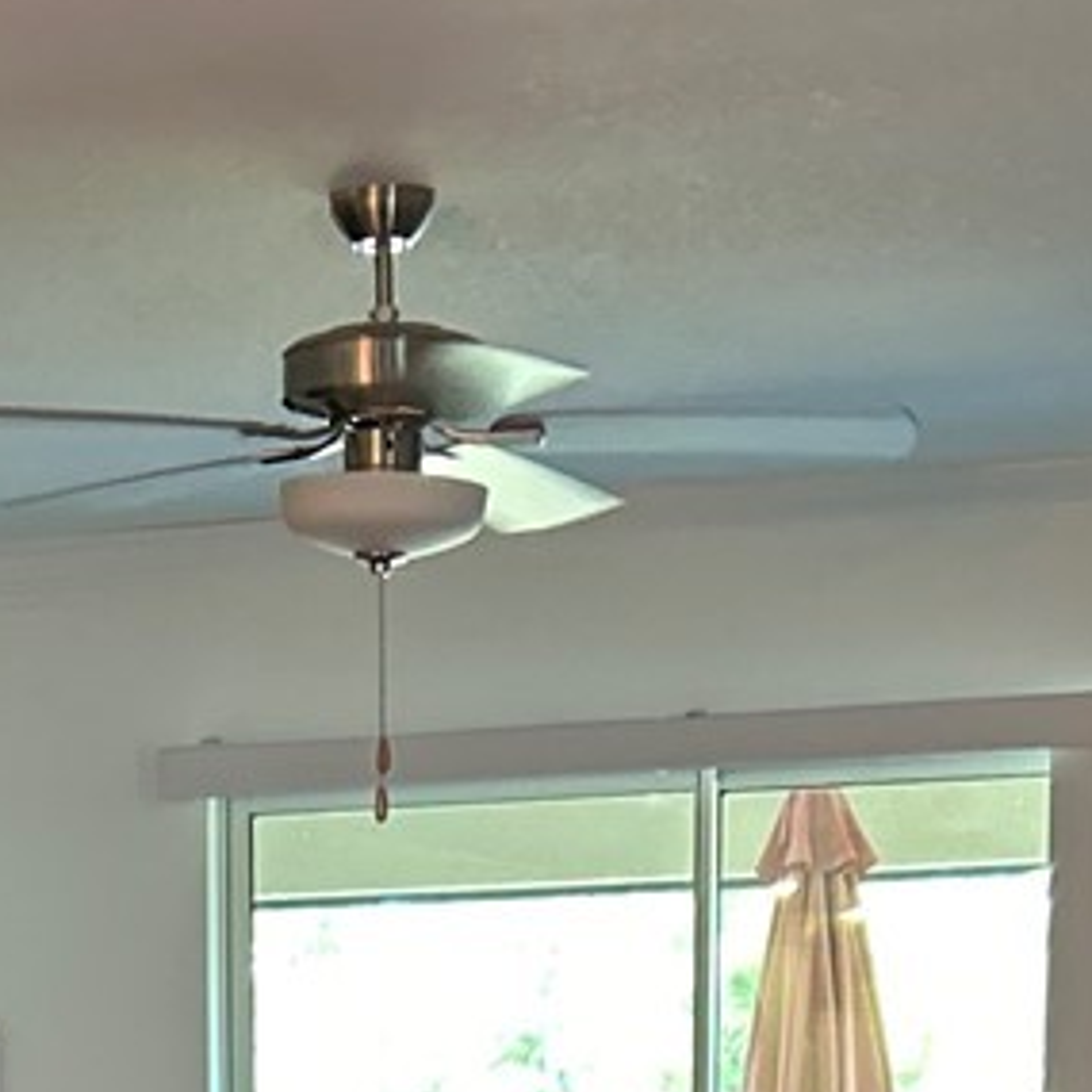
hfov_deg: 13.4
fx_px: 4604
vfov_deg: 12.0
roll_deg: +1.3
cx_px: 134
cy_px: 2211
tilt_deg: -11.1
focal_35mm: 129
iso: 200
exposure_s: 1/60
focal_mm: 5.7
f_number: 1.5
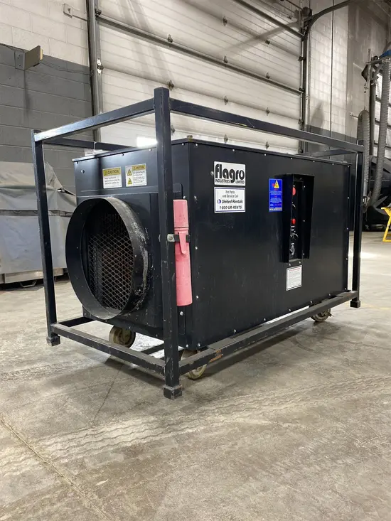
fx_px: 391
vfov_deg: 67.3
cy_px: 260
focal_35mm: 26
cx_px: 196
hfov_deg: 53.1
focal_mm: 4.25
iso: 250
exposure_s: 1/60
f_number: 1.8
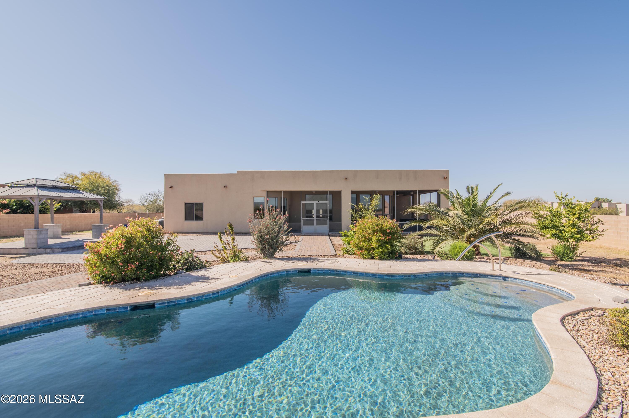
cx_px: 314
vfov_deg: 73.7
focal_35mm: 16
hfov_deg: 96.8
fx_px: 279
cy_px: 209
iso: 100
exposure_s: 1/40
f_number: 18
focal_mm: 16
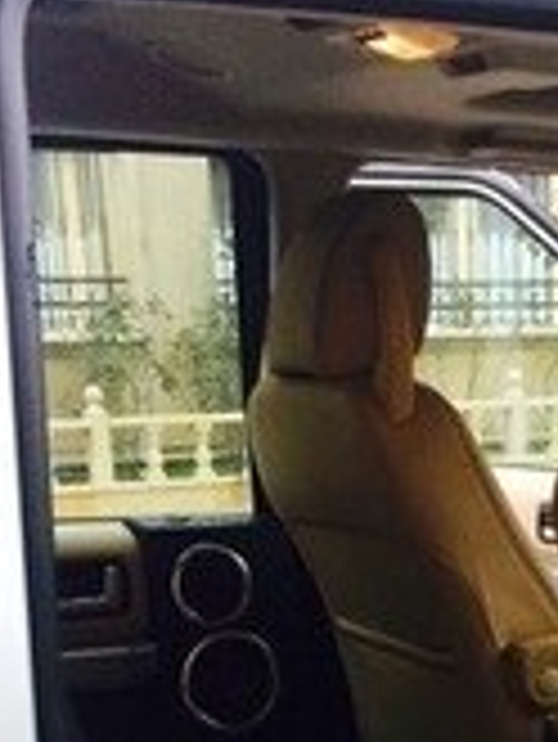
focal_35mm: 87
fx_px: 1867
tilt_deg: -22.0
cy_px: 1007
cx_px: 648
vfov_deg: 20.3
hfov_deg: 16.4
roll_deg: +1.5
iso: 64
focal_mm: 4.15
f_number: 2.2
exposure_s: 1/33
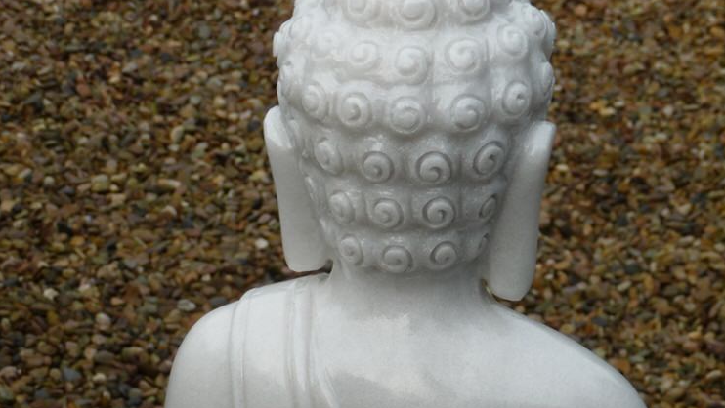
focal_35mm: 113
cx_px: 363
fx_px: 2173
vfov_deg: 10.6
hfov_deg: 18.9
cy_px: 431
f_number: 4.6
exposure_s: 1/100
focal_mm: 13.1
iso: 100
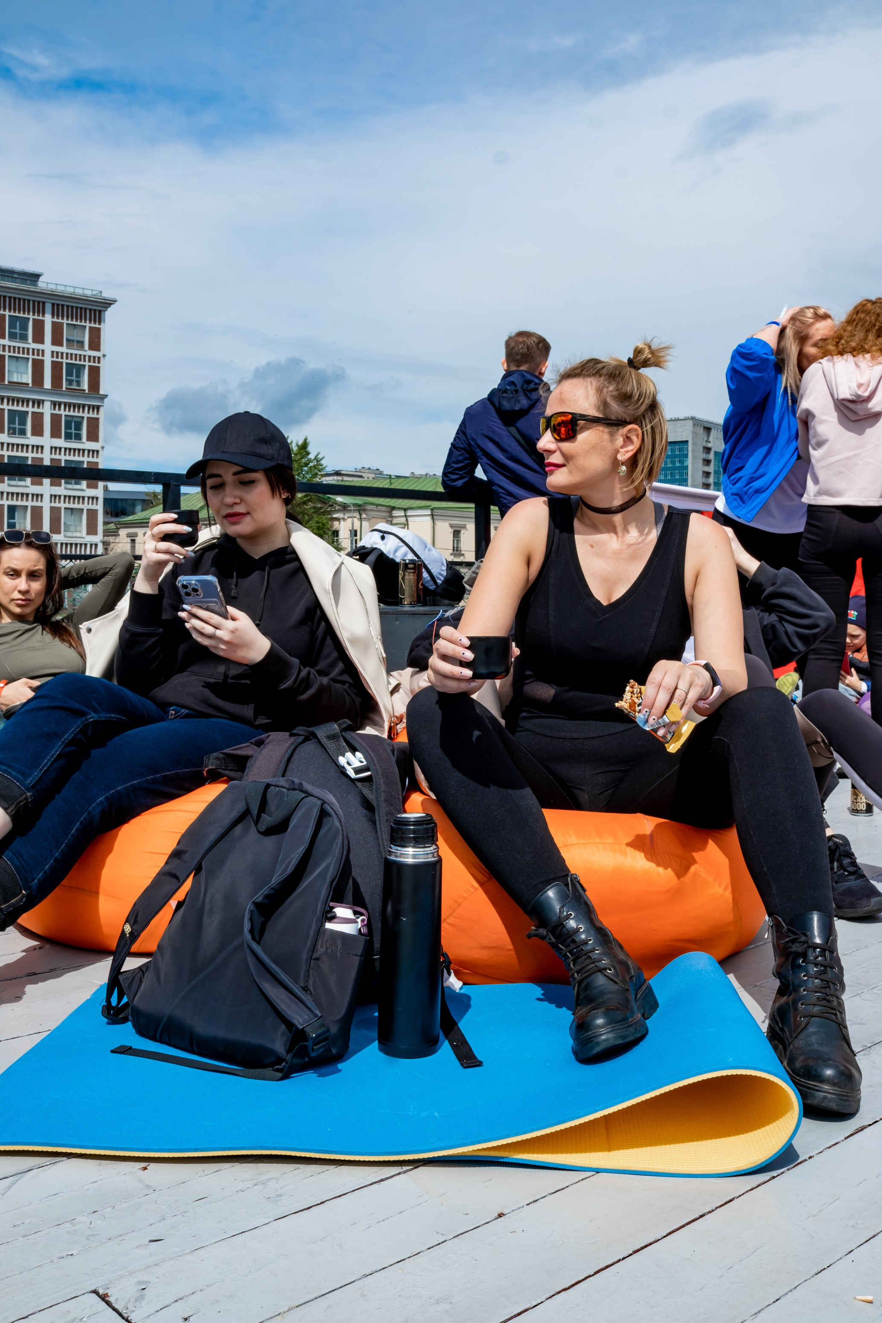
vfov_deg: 54.4
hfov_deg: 37.9
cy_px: 662
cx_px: 441
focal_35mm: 35
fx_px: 1286
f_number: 14
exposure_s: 1/160
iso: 160
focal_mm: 23
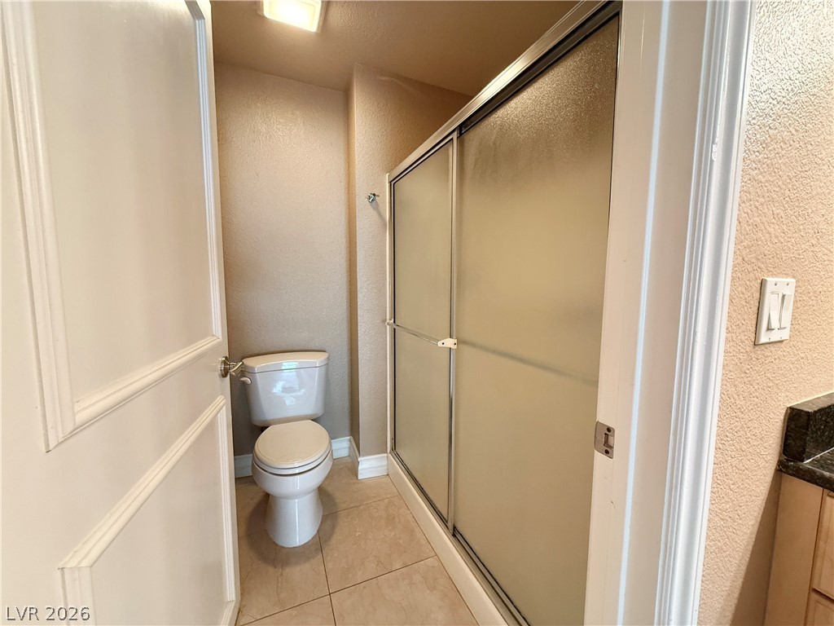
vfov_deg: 85.7
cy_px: 313
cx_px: 417
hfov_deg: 102.1
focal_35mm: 14
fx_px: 337
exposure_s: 1/60
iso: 400
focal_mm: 2.22
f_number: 2.2
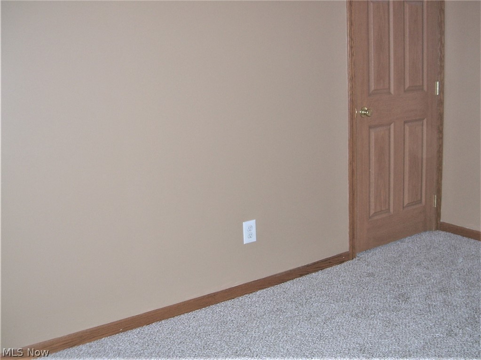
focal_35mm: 36
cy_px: 180
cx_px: 240
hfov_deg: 51.4
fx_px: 500
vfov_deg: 39.6
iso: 80
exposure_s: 1/60
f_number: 2.7
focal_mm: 6
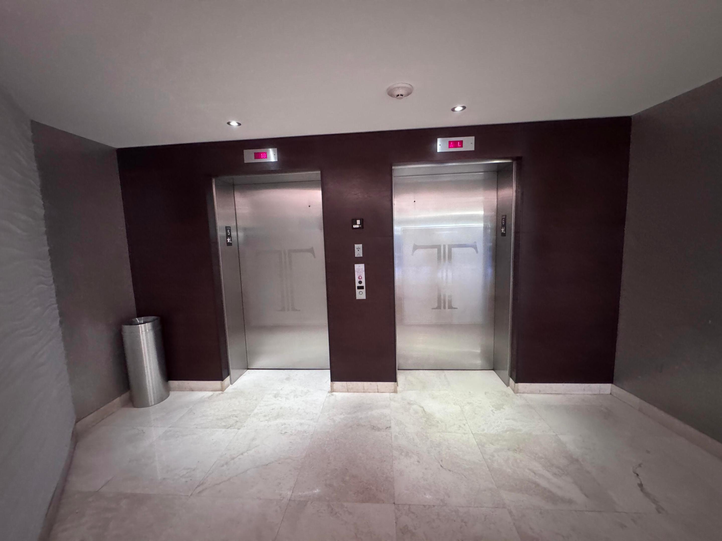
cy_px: 270
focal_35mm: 14
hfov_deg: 102.1
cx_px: 361
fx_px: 292
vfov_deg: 85.7
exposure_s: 1/40
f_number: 2.2
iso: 1250
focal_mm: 2.22
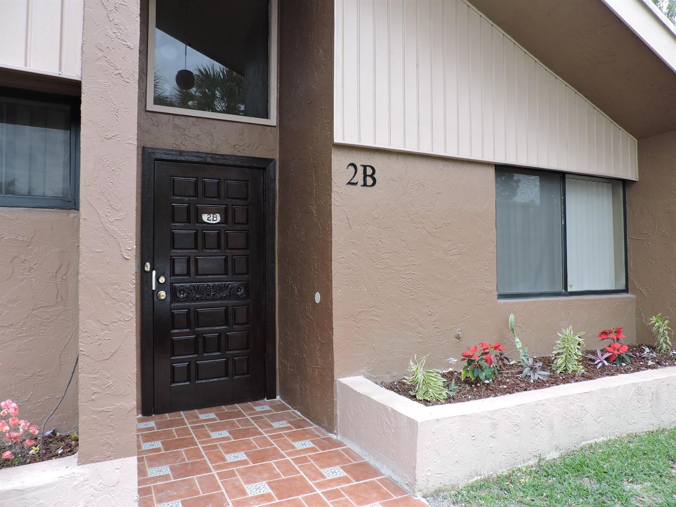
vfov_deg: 56.8
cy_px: 254
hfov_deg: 71.6
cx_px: 338
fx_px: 469
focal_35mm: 24
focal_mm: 4.3
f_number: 3
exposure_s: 1/80
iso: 100
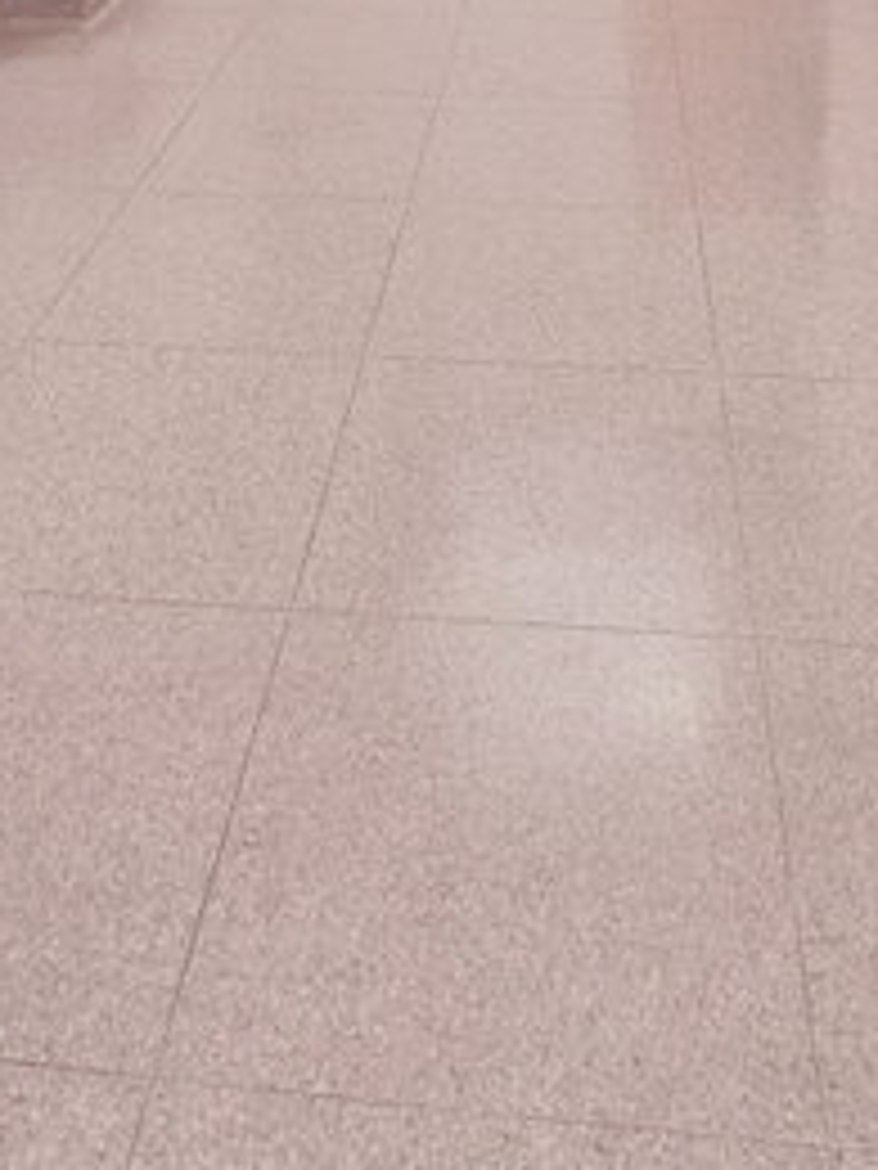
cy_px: -342
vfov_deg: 34.0
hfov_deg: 36.0
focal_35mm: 40
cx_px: 437
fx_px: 1353
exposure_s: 1/100
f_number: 2.2
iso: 50
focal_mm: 2.2
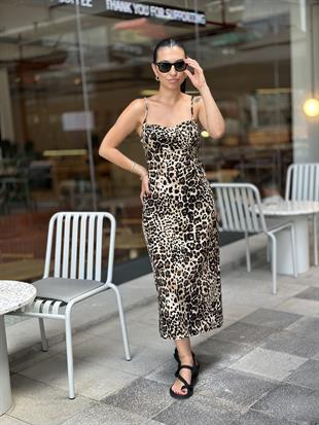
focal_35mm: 48
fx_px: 589
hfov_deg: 30.3
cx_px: 160
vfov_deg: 39.6
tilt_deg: -10.1
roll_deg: +3.3
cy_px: 212
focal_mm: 6.86
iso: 100
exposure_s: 1/209
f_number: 1.78
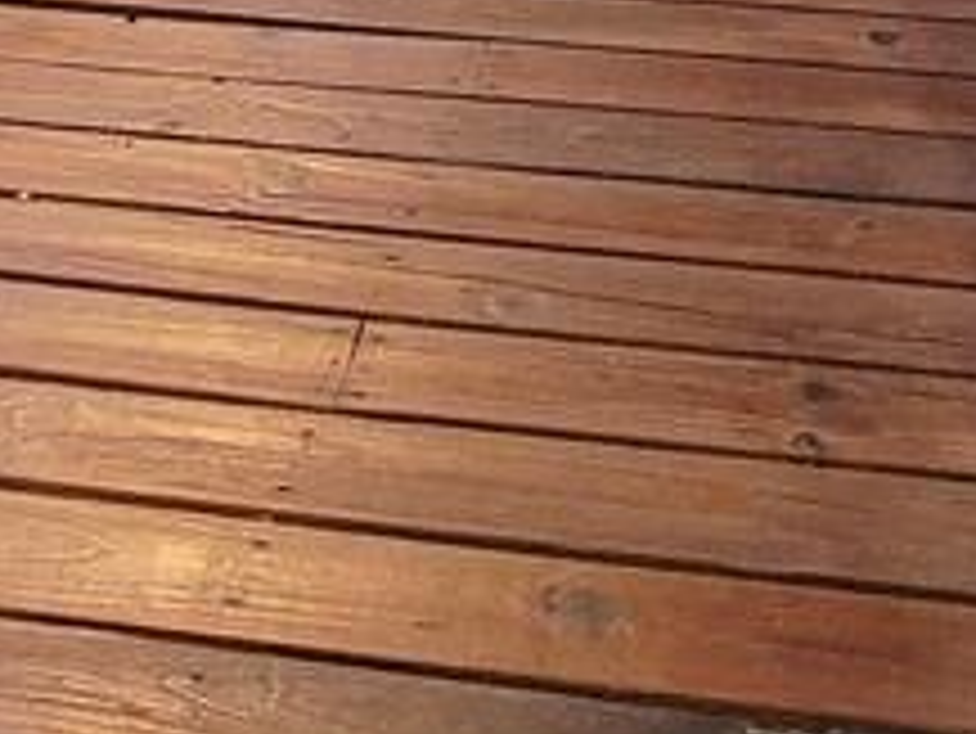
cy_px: -901
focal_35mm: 60
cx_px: 513
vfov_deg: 16.0
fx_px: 1693
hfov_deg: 32.2
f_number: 2.2
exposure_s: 1/60
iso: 400
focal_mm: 2.2
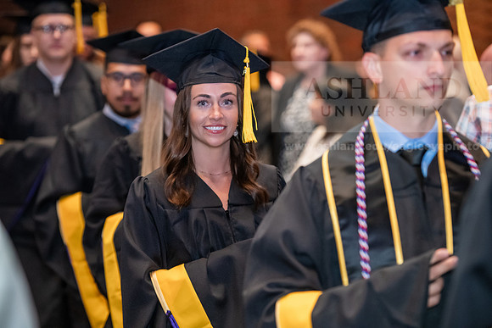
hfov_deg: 15.8
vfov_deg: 10.6
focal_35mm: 130
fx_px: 1777
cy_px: 164
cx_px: 246
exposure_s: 1/200
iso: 3200
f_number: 3.2
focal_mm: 130
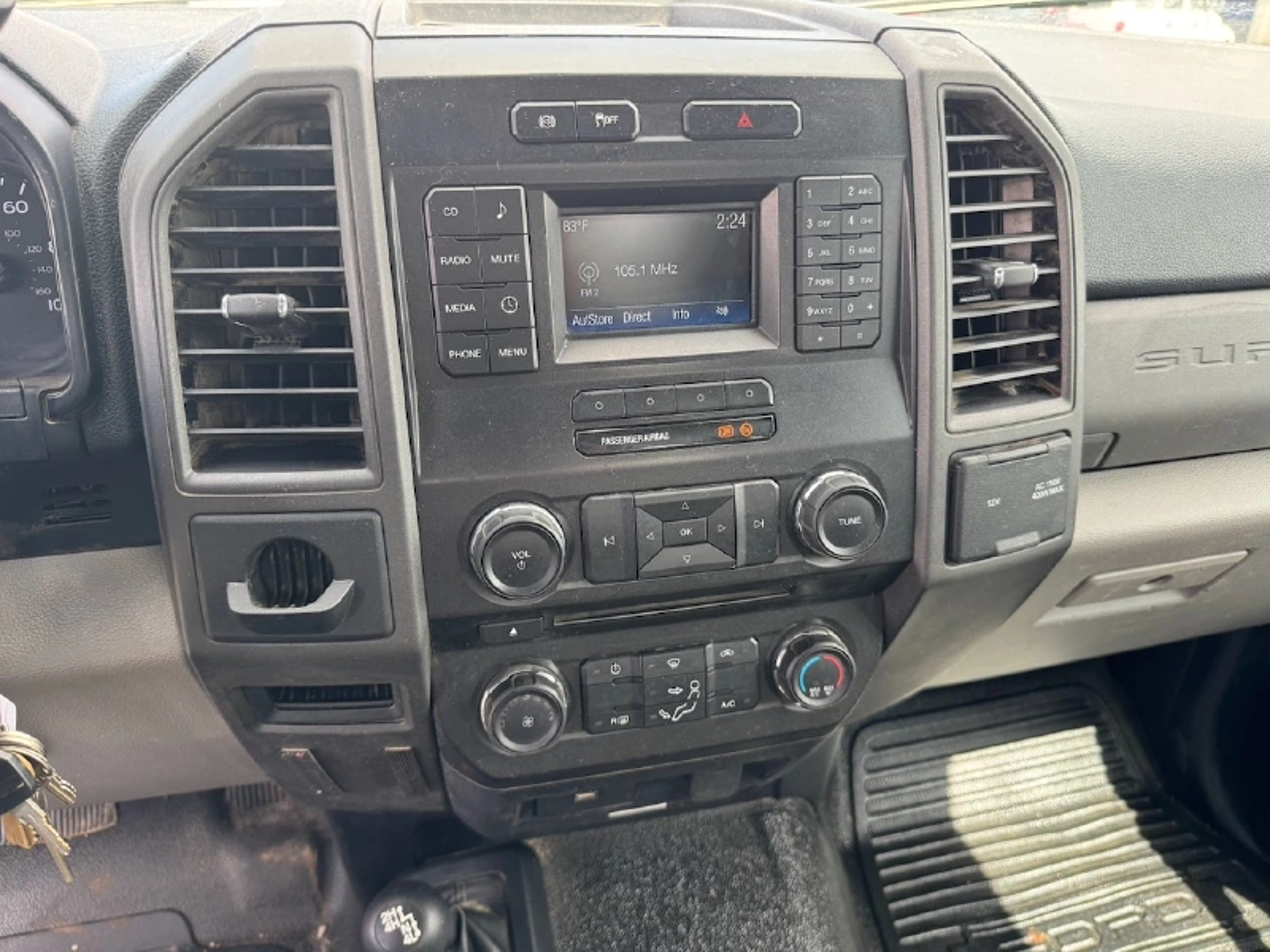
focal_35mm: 24
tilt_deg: -28.9
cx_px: 635
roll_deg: -0.3
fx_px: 881
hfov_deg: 71.6
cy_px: 476
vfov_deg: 56.8
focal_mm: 6.76
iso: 100
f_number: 1.78
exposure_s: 1/169
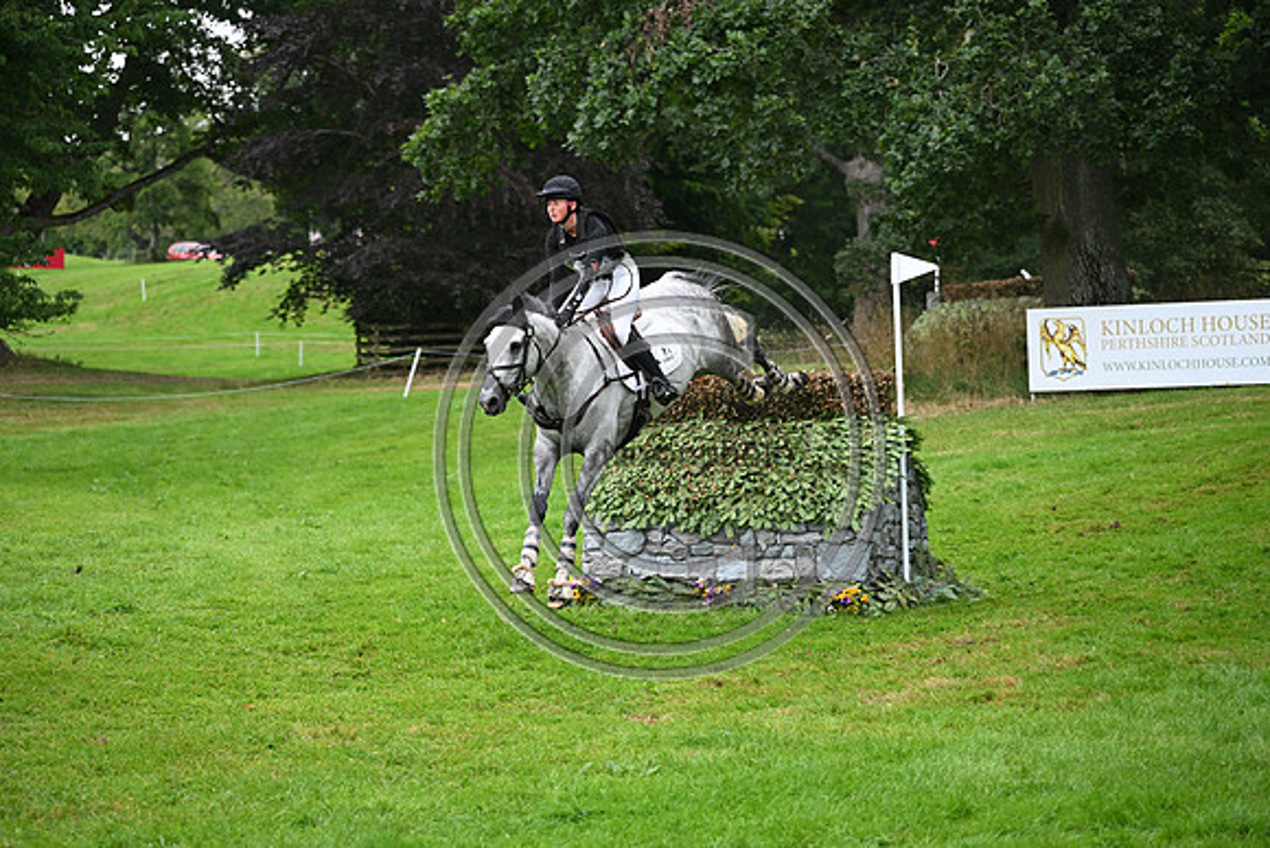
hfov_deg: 17.1
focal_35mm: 120
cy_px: 424
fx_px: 4234
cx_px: 635
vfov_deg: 11.4
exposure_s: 1/1250
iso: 1100
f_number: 4
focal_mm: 120
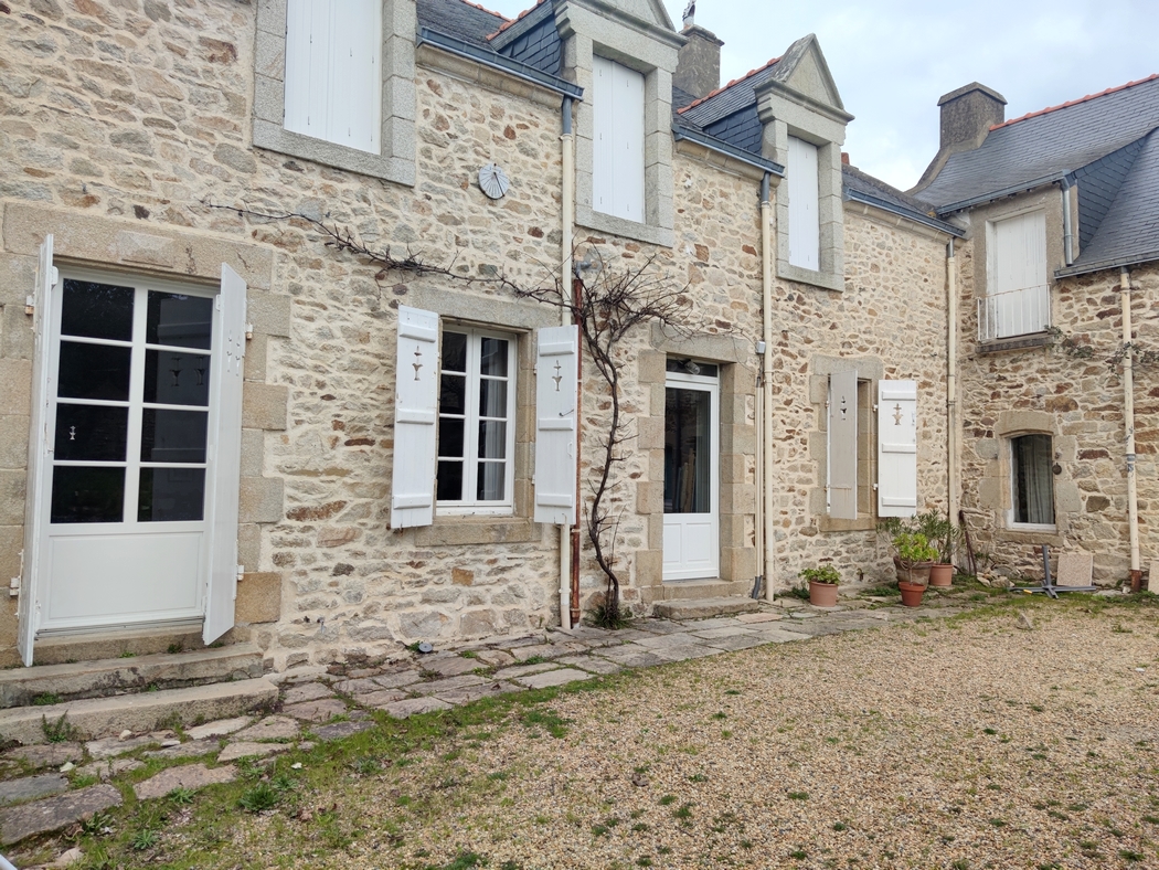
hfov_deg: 71.6
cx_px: 580
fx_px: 804
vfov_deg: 56.8
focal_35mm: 24
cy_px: 435
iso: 50
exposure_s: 1/889
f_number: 1.69
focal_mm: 6.72
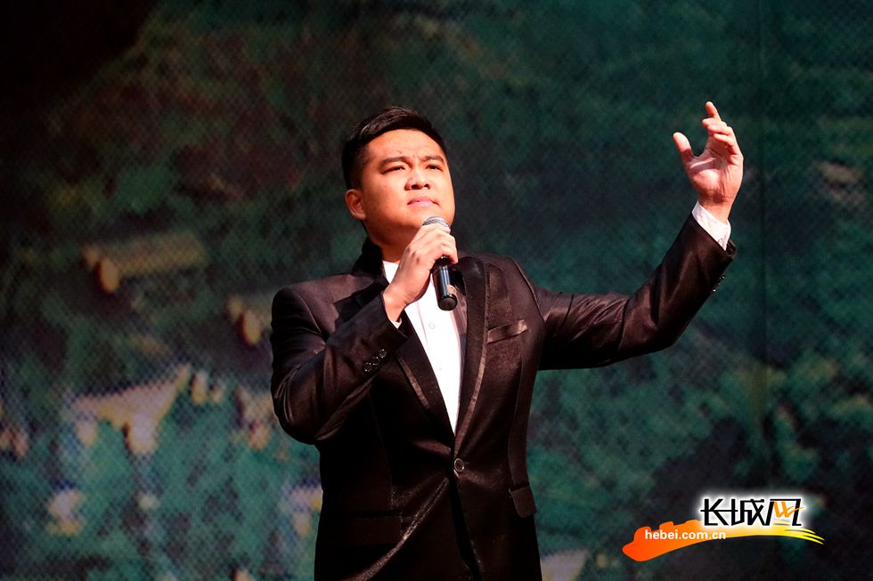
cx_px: 436
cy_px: 290
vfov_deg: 8.4
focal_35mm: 164
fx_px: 3976
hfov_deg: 12.5
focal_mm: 60.29
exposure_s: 1/200
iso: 3200
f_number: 4
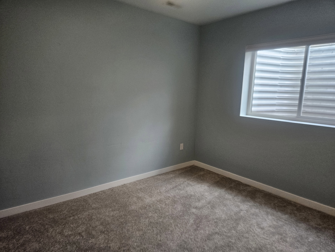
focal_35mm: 23
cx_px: 168
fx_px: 223
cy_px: 126
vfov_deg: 58.9
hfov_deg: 73.9
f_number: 1.8
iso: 125
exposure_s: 1/120
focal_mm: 5.4
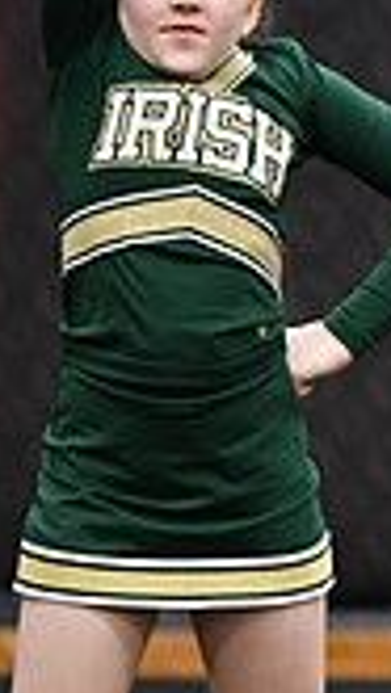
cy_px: 204
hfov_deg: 1.3
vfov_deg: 2.2
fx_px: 17778
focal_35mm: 966
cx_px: 1064
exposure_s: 1/800
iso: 5000
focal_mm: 175
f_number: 2.8
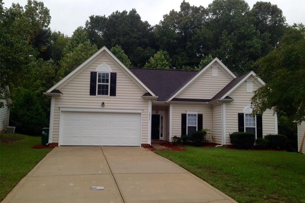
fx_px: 296
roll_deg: +0.2
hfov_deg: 54.4
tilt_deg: +5.4
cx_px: 155
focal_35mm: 35
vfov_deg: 37.8
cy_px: 101
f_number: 2.4
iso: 50
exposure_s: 1/315
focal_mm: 4.12
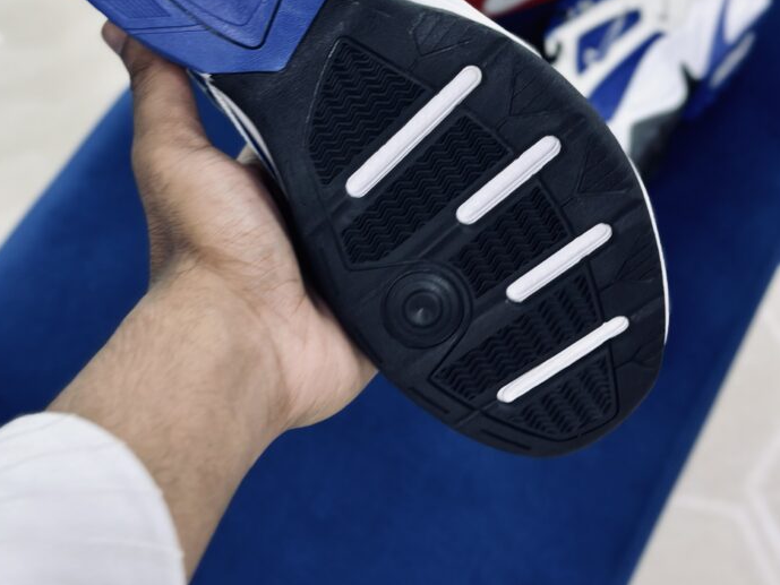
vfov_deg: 22.2
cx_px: 385
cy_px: 83
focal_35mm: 65
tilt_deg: -57.9
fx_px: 1465
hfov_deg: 29.8
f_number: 1.78
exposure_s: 1/100
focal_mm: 6.86
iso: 80
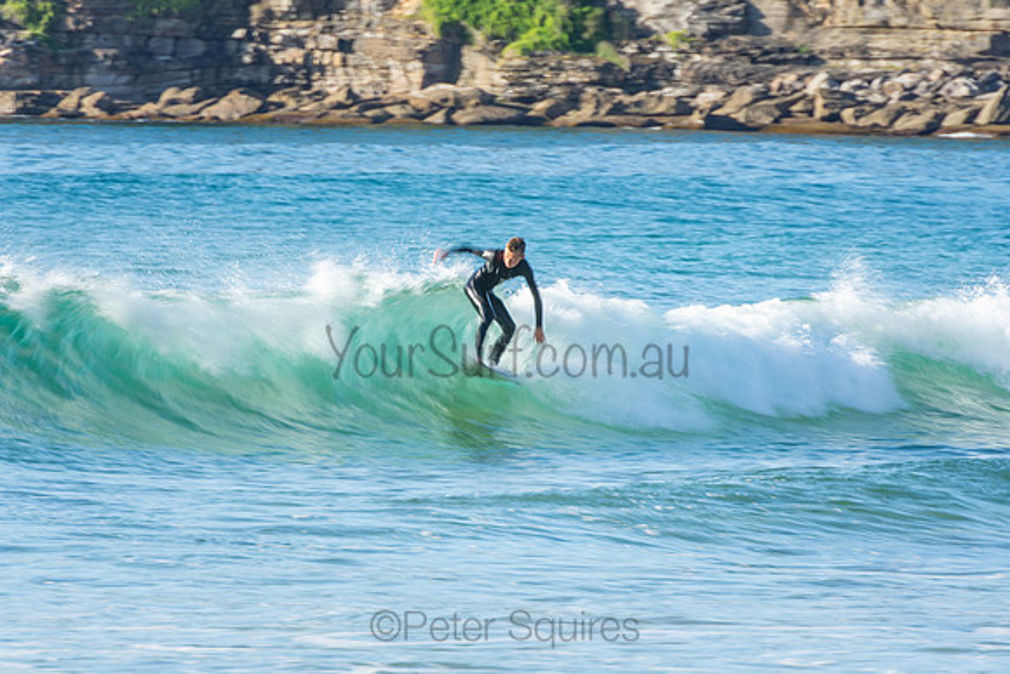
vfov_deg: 2.3
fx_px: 16836
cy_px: 337
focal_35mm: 600
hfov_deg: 3.4
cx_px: 505
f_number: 18
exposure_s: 1/30
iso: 100
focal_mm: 400
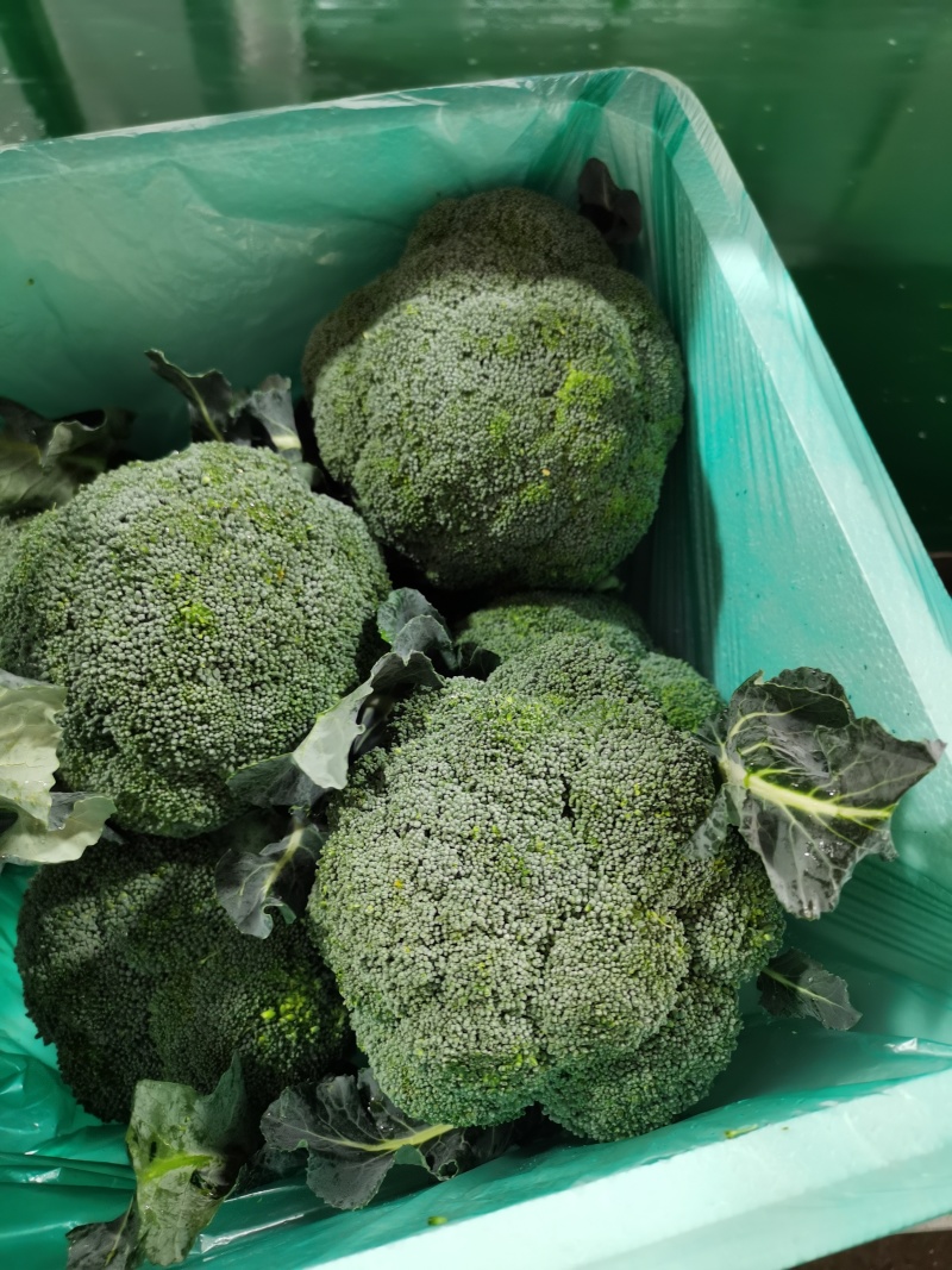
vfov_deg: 65.3
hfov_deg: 51.3
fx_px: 990
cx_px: 476
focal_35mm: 27
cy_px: 635
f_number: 1.8
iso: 200
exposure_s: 1/50
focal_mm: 5.58
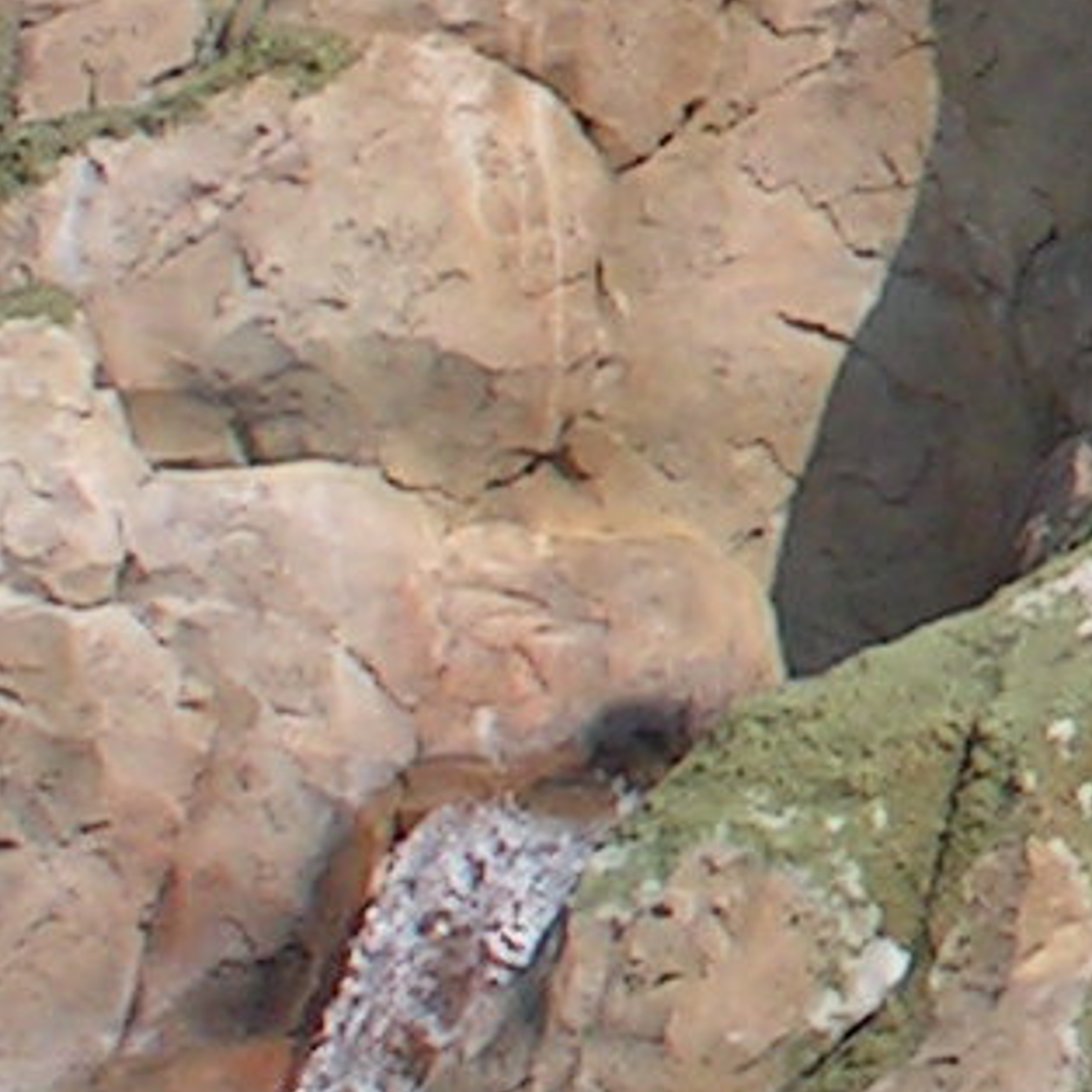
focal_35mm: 441
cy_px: -1193
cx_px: 3613
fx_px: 15739
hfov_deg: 3.8
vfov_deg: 3.9
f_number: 3.5
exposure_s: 1/800
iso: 50
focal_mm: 11.5
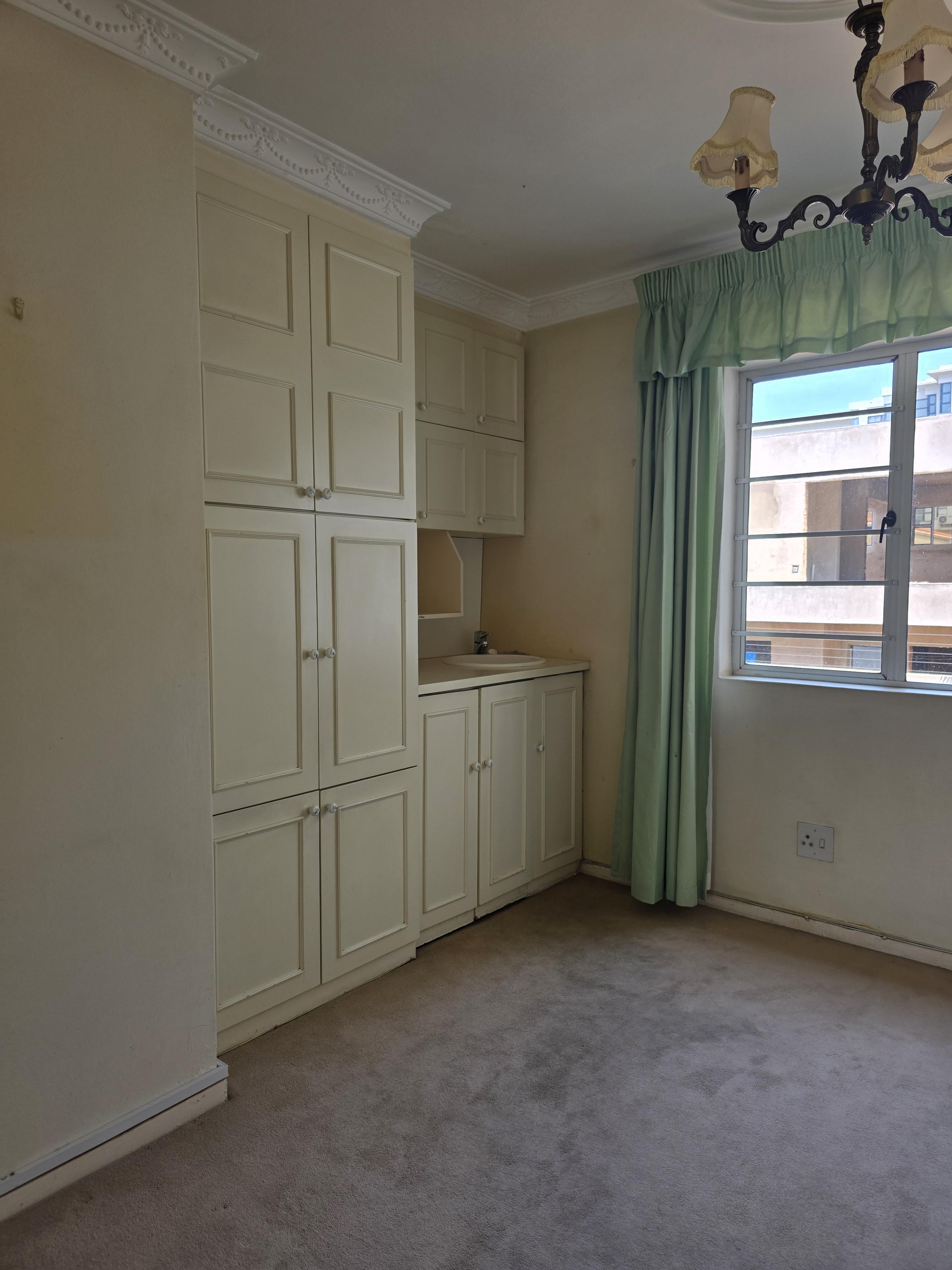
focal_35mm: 23
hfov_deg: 58.9
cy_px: 635
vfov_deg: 73.9
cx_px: 476
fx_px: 843
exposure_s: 1/359
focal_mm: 6.3
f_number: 1.7
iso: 50
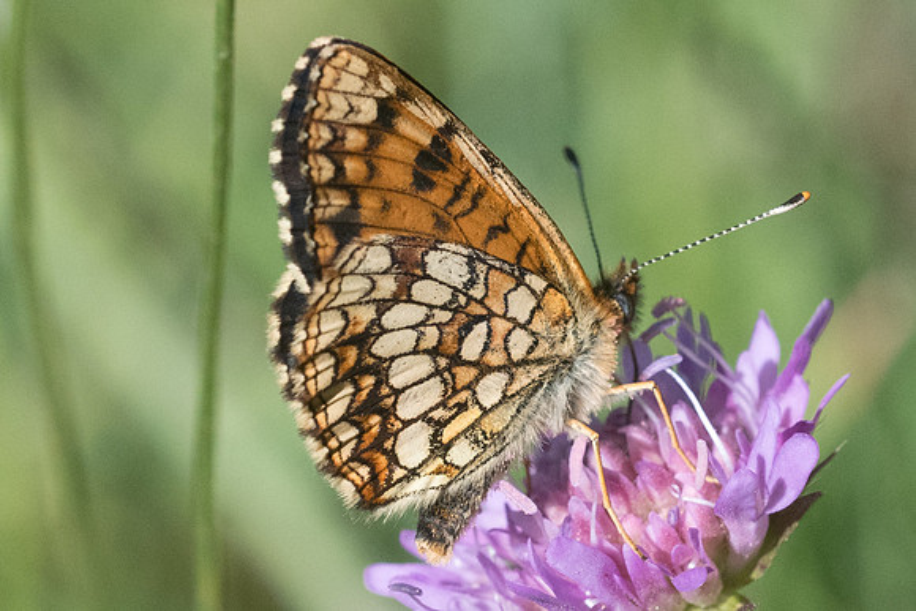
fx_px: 15177
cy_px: 317
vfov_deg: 2.3
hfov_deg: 3.5
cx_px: 473
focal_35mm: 596
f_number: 9
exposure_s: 1/2000
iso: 1250
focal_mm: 150
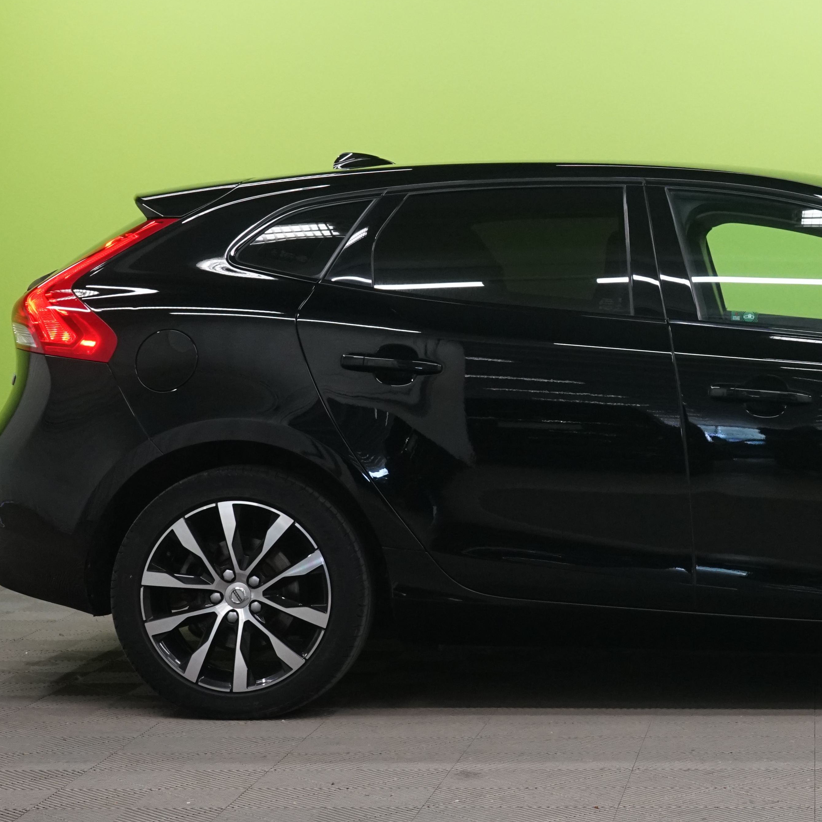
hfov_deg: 19.2
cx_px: 801
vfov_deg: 19.7
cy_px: 336
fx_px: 2364
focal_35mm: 88
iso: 2000
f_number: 9
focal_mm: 46
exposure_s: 1/20
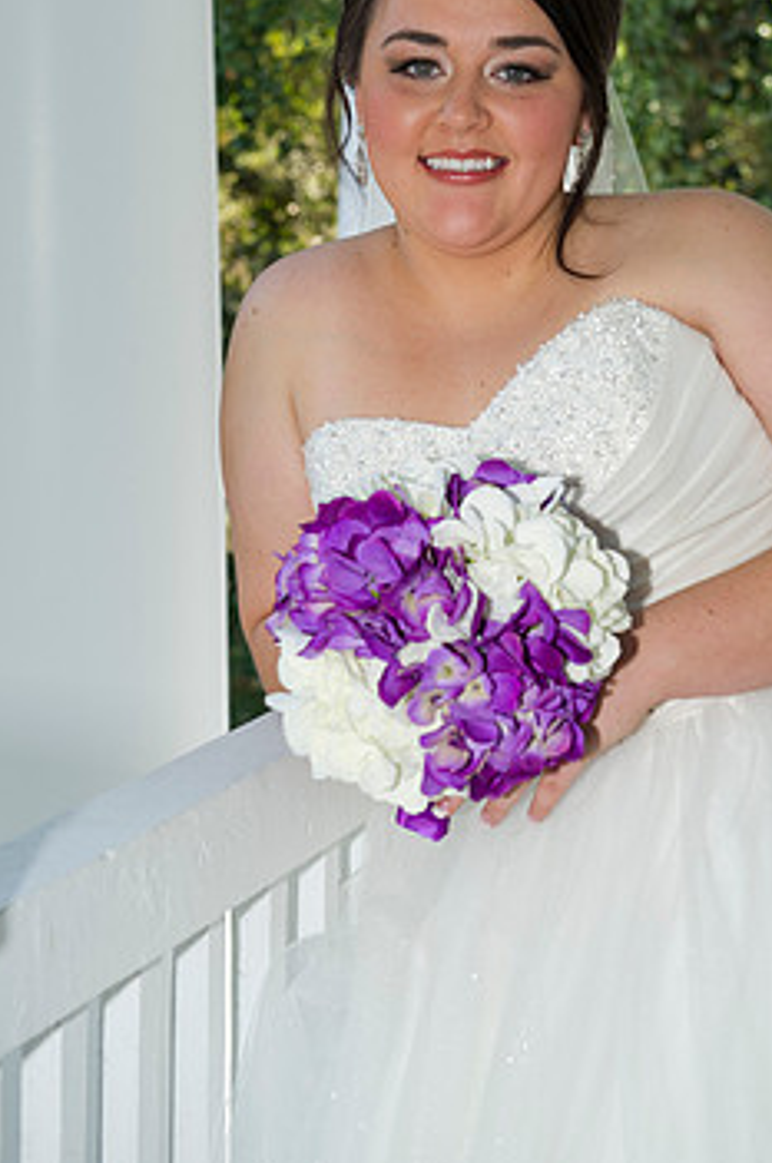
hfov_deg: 17.7
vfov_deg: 26.3
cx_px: 456
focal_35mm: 77
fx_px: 2484
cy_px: 447
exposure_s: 1/100
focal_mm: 60
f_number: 5.6
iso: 320
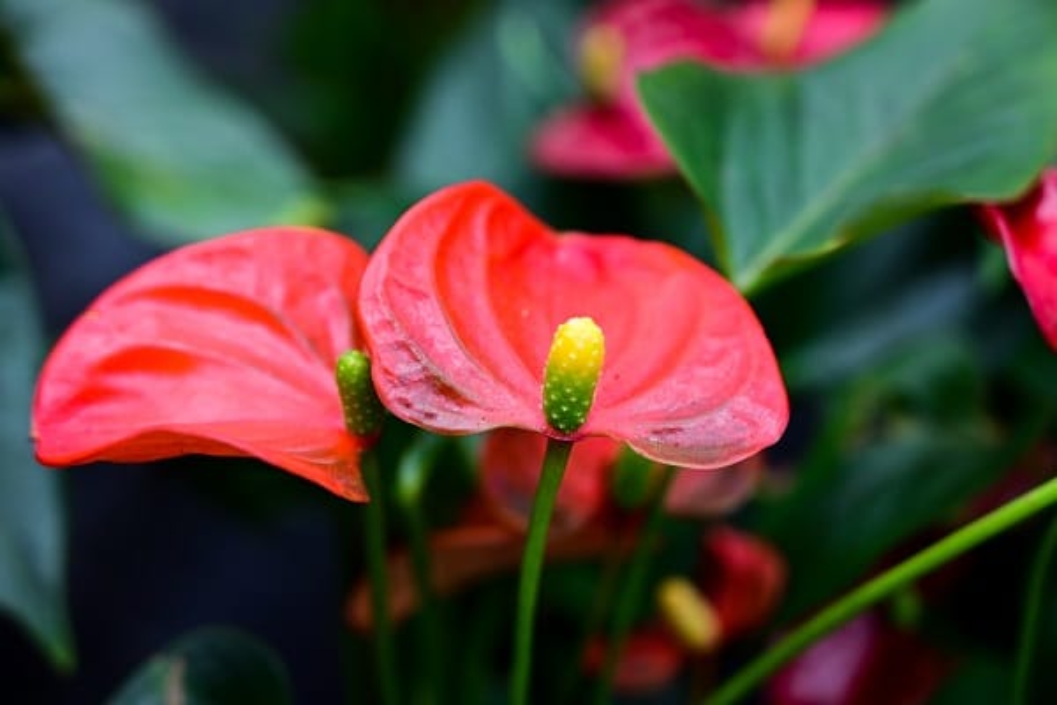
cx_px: 528
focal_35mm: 68
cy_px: 352
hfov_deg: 29.7
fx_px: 1996
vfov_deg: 20.0
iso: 1000
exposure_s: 1/125
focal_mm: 68
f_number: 4
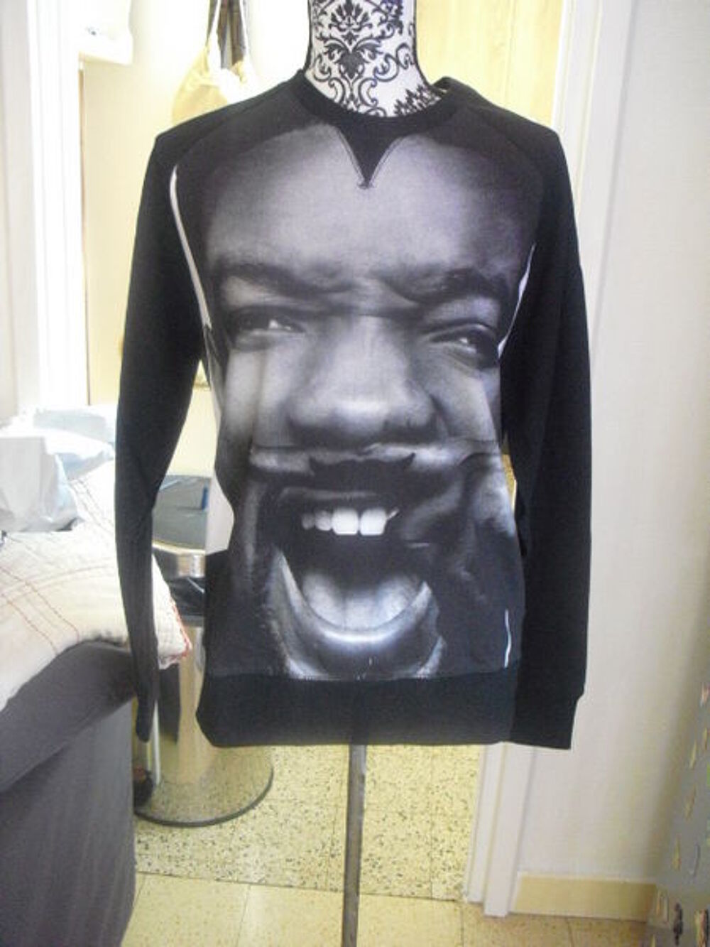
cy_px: 474
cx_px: 355
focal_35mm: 36
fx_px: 984
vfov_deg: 51.4
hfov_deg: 39.7
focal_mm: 6.3
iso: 800
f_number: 3.1
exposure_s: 1/25
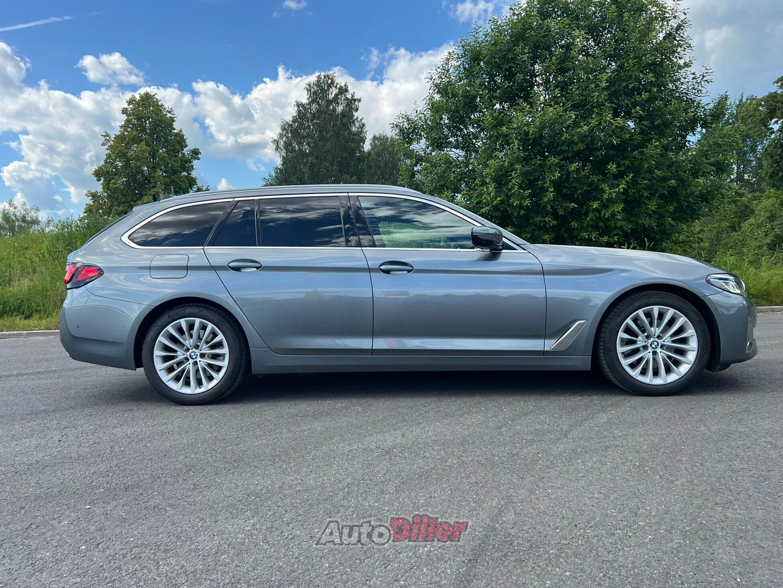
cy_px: 294
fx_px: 588
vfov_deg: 53.1
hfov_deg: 67.3
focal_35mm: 26
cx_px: 392
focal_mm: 5.7
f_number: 1.5
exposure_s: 1/1531
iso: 50
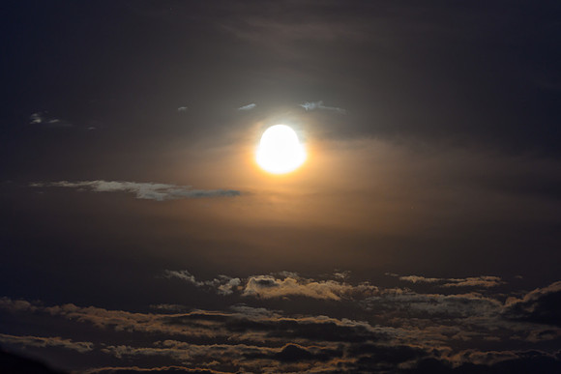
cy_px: 172
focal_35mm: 270
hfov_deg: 7.6
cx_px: 303
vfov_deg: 5.1
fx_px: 4209
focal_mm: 250
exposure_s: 1.3
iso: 250
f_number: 5.6
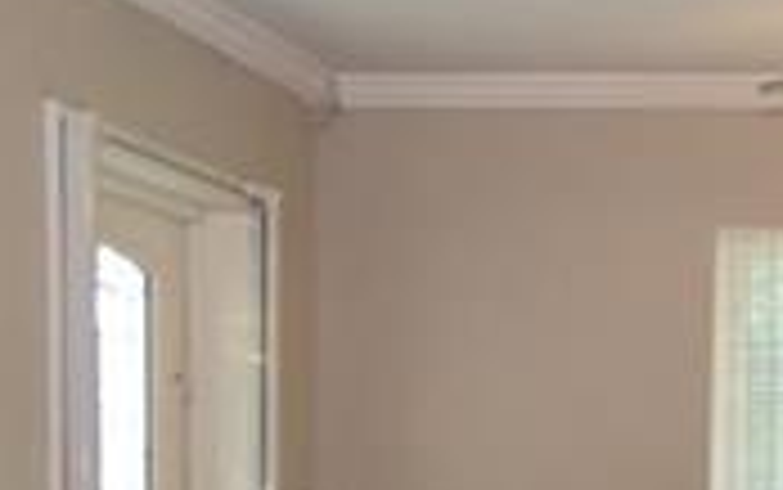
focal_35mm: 90
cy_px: 683
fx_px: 1922
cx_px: 968
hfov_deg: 21.2
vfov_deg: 13.8
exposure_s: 1/60
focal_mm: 10
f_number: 4
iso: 200
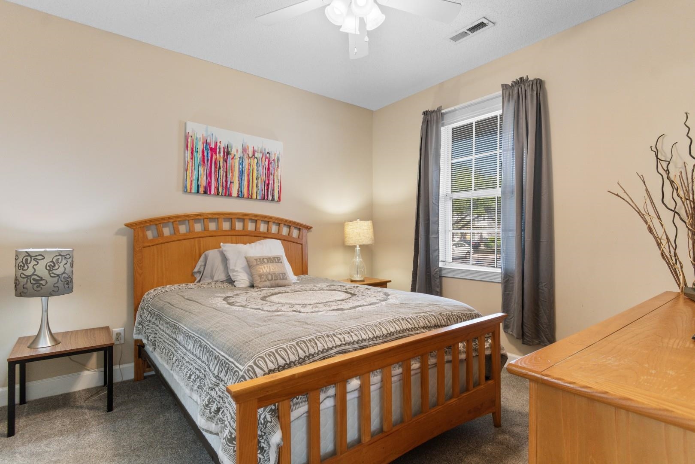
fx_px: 328
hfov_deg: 93.3
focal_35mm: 17
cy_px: 232
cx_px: 348
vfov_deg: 70.4
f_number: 4.8
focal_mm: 11.5
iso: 100
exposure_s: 1/1.25
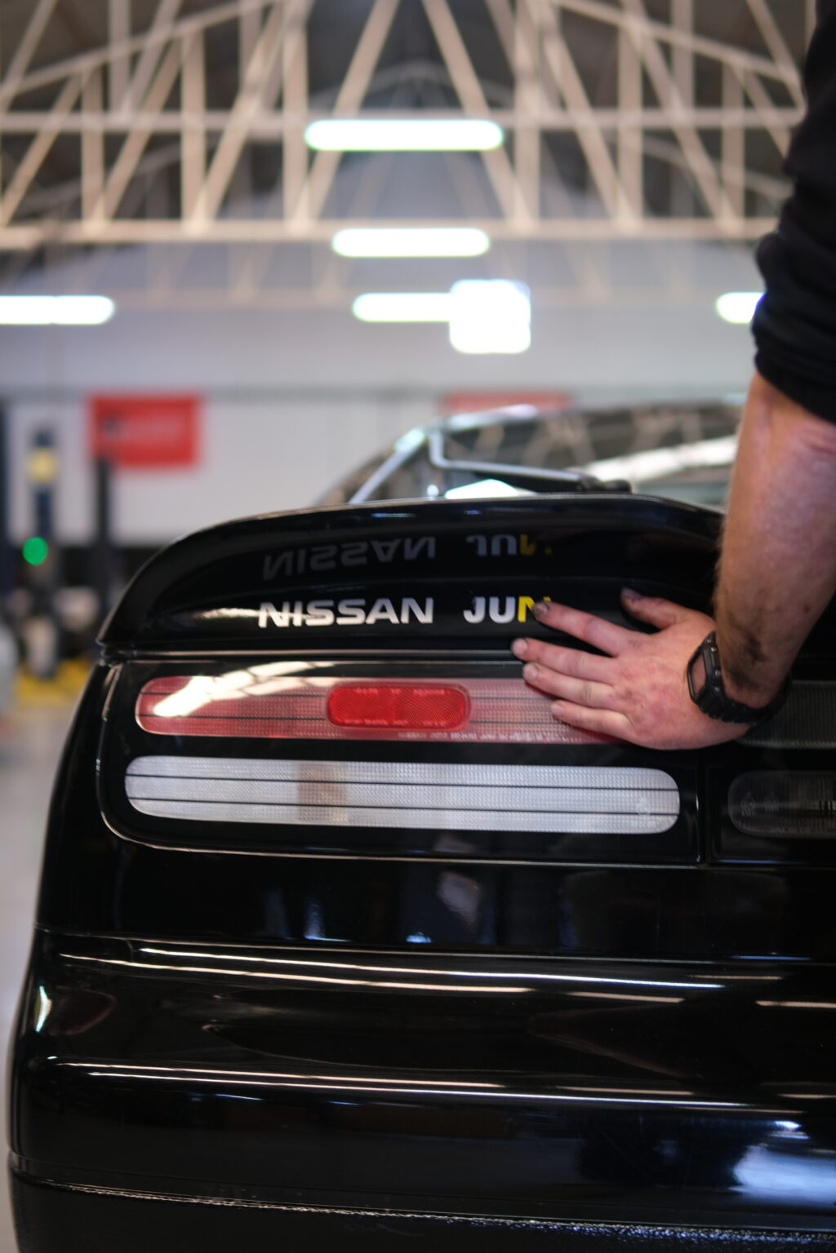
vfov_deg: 43.6
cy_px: 626
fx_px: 1567
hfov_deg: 29.9
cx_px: 418
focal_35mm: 45
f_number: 1.4
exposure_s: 1/60
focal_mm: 30
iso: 200
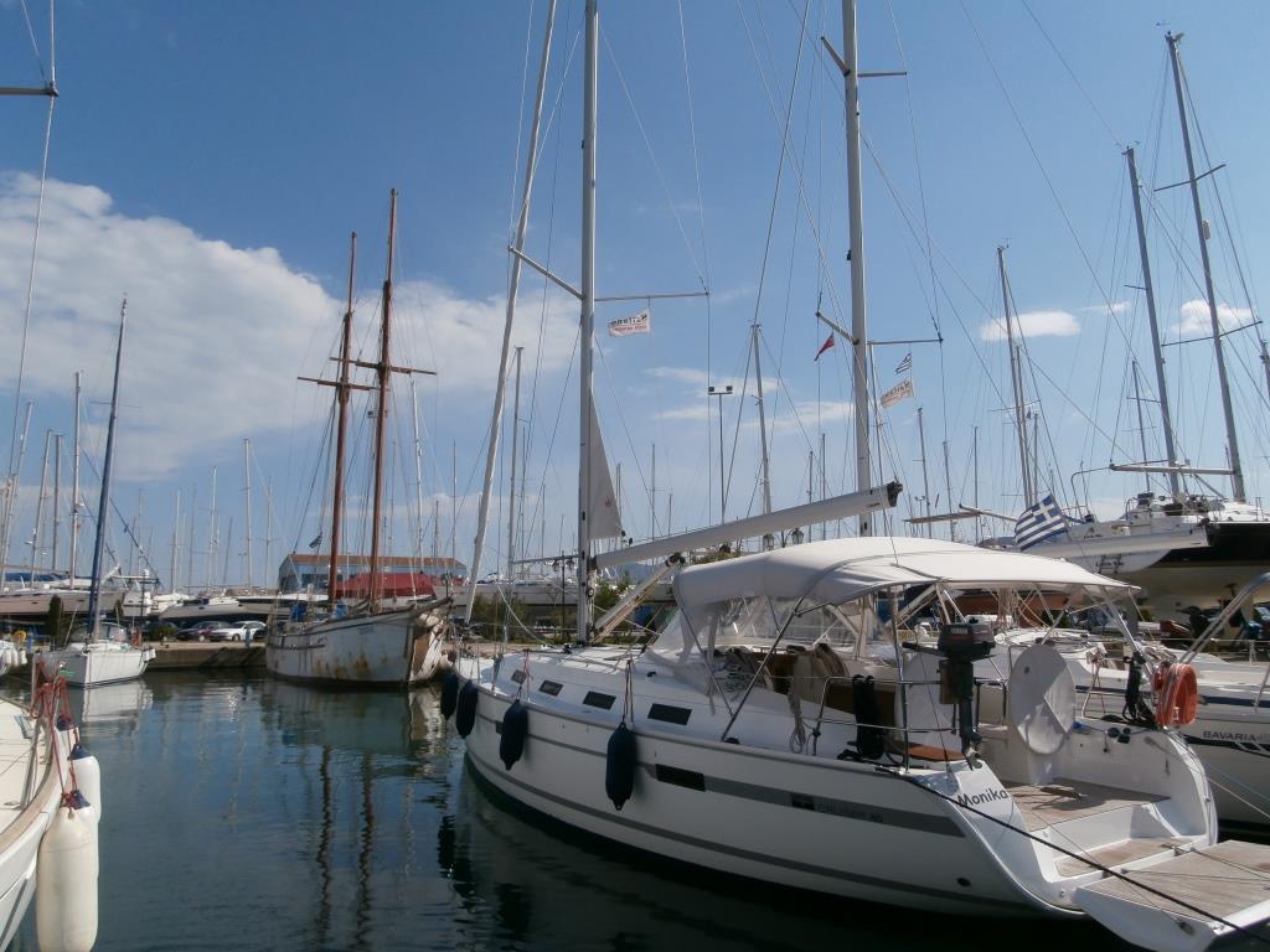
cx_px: 635
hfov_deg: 71.6
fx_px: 881
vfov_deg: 56.8
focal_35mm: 24
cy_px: 476
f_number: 7.9
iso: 100
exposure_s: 1/400
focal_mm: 4.2
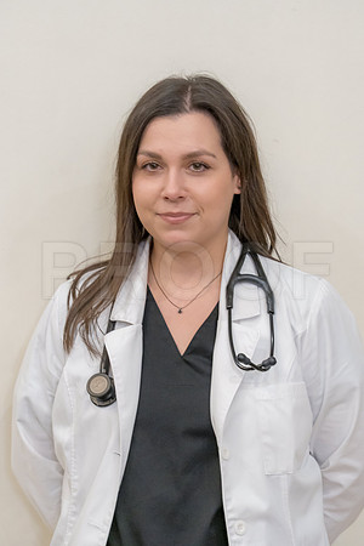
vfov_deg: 12.5
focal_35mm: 164
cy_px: 273
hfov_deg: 8.4
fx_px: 2487
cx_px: 182
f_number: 4
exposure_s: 1/80
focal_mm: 164
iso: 5000
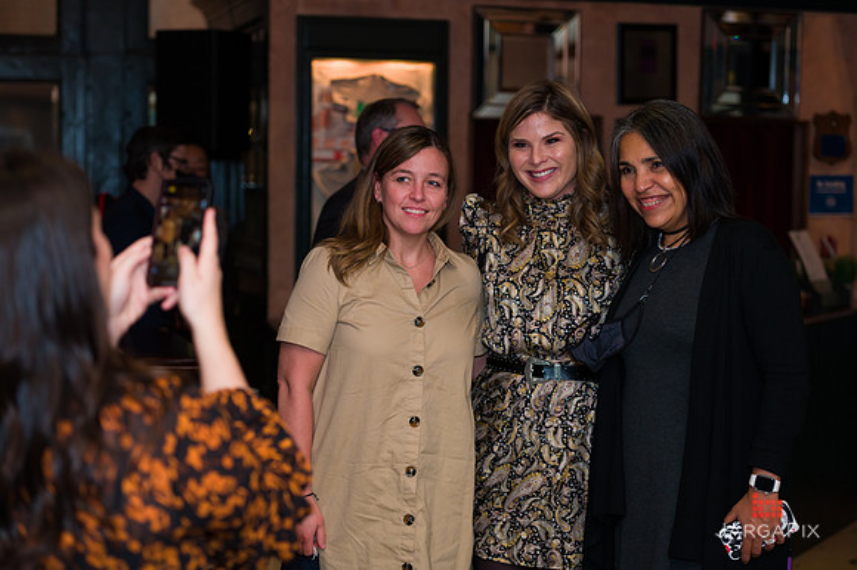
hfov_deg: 28.9
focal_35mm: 70
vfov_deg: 19.4
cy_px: 285
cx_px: 428
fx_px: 1665
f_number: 3.2
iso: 1600
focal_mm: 70
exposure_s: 1/125
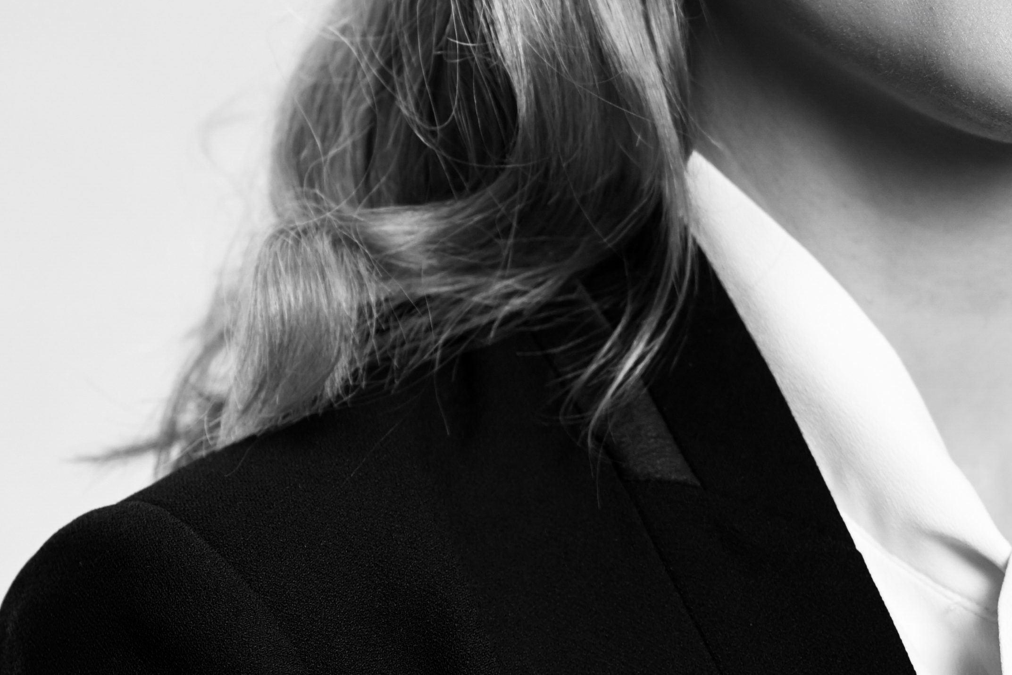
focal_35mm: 331
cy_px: 176
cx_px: 985
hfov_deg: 6.2
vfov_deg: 4.2
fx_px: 9304
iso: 320
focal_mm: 86
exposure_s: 1/160
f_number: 3.2
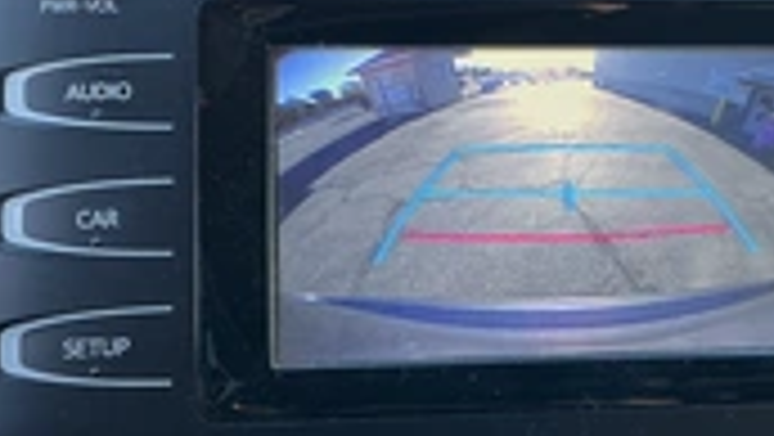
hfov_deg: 29.7
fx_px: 1458
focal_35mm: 71
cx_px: 450
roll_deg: -4.2
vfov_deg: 16.9
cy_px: 90
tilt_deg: -20.3
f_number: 1.8
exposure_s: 1/97
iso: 64
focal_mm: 3
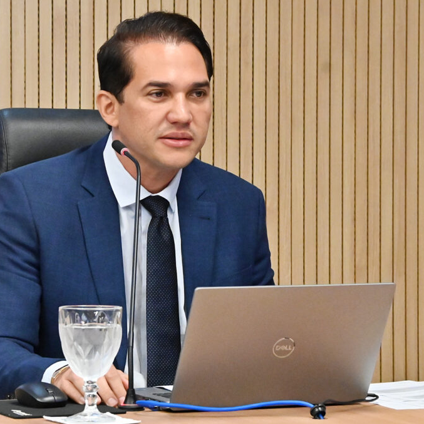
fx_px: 1871
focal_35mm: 135
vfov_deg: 12.9
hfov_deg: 12.9
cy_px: 213
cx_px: 208
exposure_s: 1/250
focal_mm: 70
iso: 5000
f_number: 8
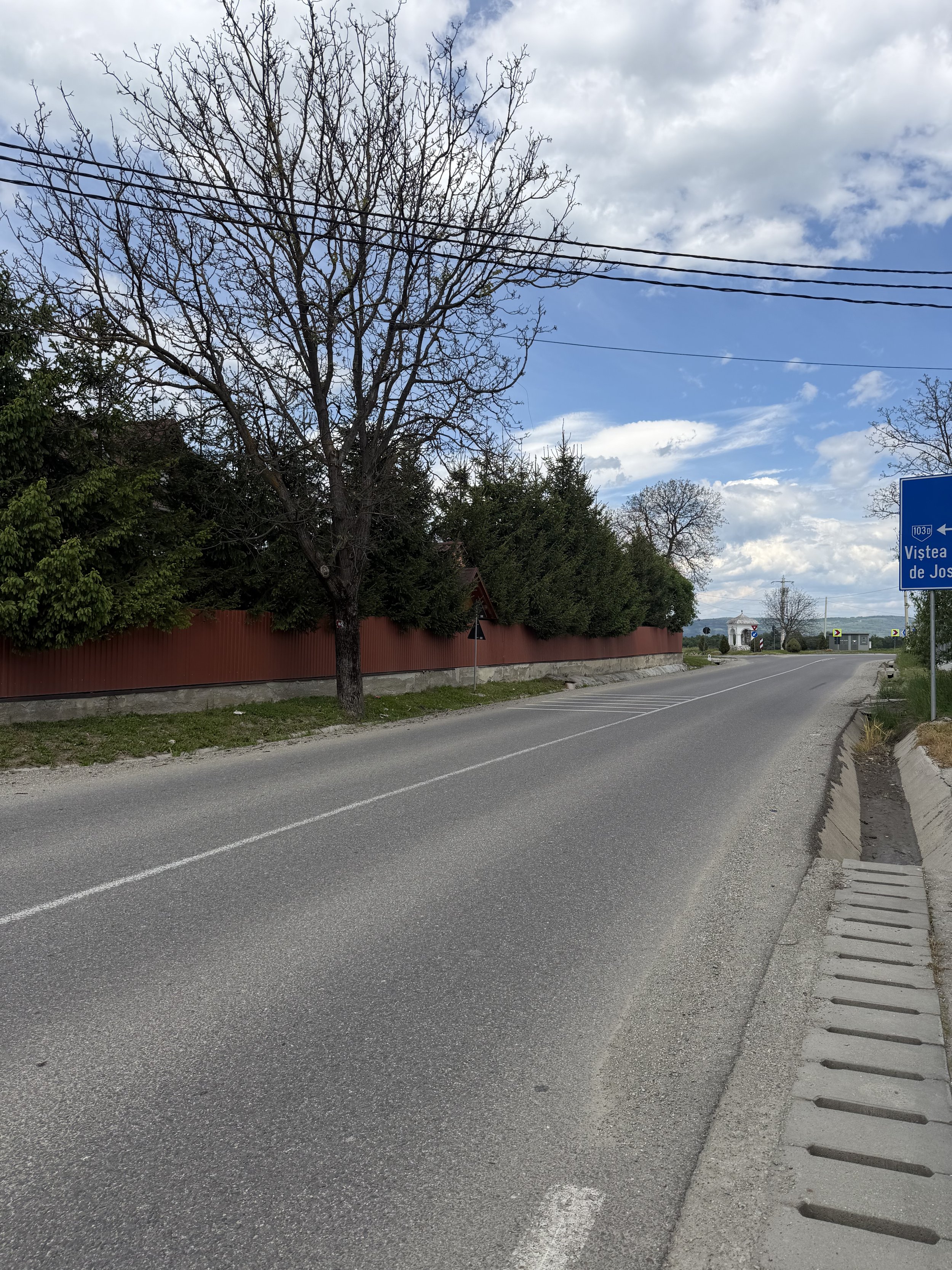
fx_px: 880
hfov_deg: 56.8
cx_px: 476
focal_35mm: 24
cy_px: 635
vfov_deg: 71.6
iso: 80
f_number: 1.78
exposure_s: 1/4975
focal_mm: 6.76
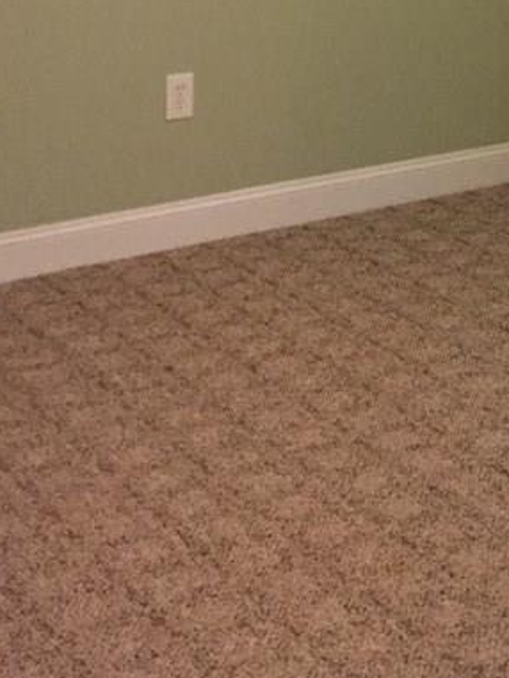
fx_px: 1528
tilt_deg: -10.2
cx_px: 578
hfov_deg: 18.1
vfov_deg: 23.9
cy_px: -7
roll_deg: -2.5
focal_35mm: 78
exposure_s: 1/15
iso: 320
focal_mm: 4.15
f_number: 2.2
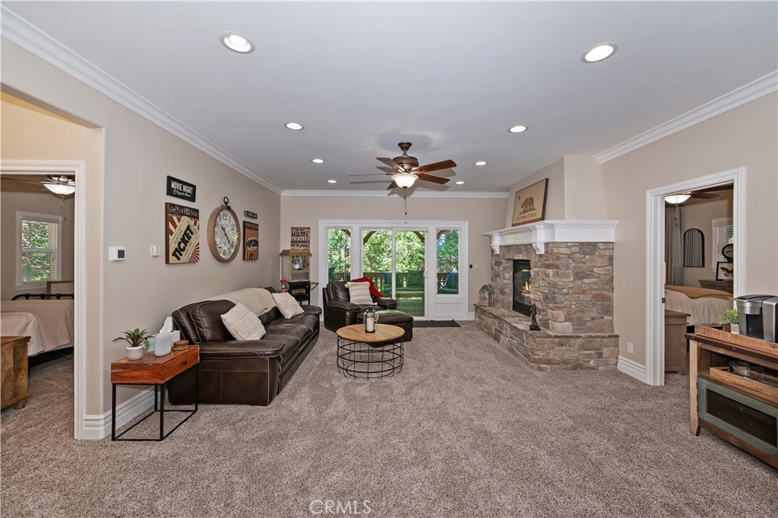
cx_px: 389
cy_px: 259
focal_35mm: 14
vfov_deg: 81.1
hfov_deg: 104.3
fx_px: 302
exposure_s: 1/30
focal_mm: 14
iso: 220
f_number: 8
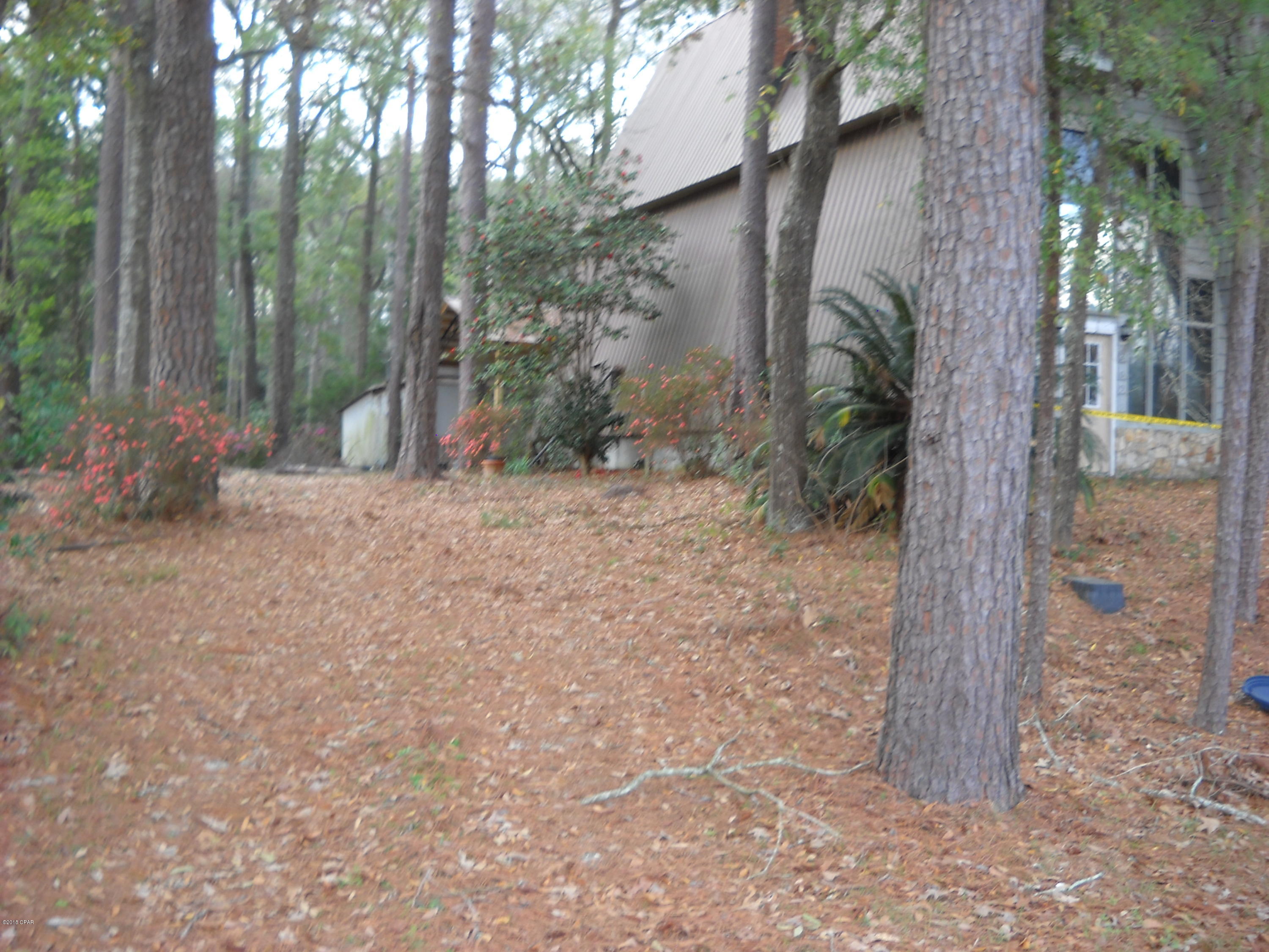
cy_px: 476
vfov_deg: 35.1
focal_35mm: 41
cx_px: 634
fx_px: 1503
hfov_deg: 45.8
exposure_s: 1/57
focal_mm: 6.72
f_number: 3.1
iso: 64
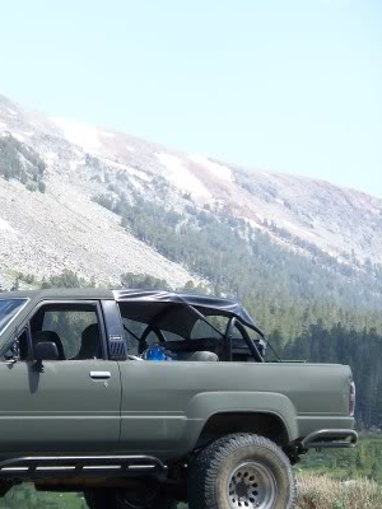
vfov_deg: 15.4
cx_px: 4
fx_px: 1883
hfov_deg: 11.5
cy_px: 275
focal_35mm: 128
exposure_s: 1/250
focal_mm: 16.86
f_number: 3.4
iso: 64
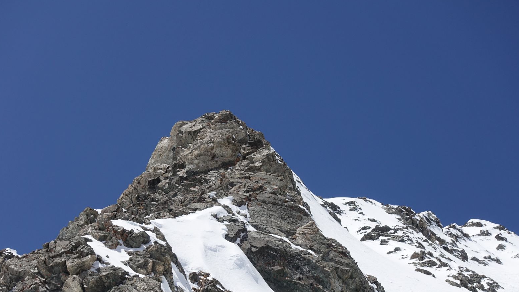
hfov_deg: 22.2
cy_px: 207
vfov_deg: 12.6
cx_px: 272
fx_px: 1321
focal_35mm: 96
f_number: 5.6
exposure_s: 1/125
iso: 125
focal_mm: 25.7
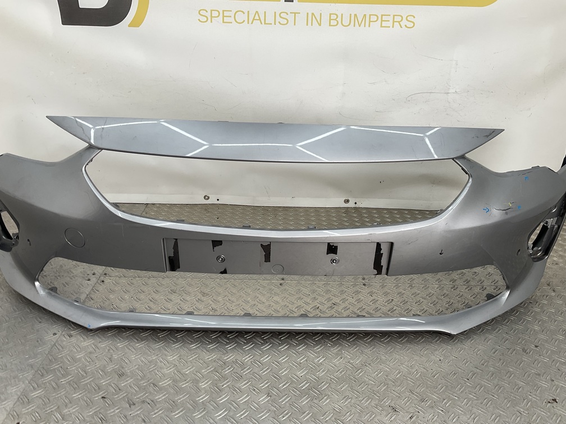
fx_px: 474
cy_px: 212
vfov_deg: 48.2
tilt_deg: -23.5
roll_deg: -4.0
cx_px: 283
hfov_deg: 61.7
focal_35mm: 29
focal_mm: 3
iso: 16
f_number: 1.8
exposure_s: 1/154
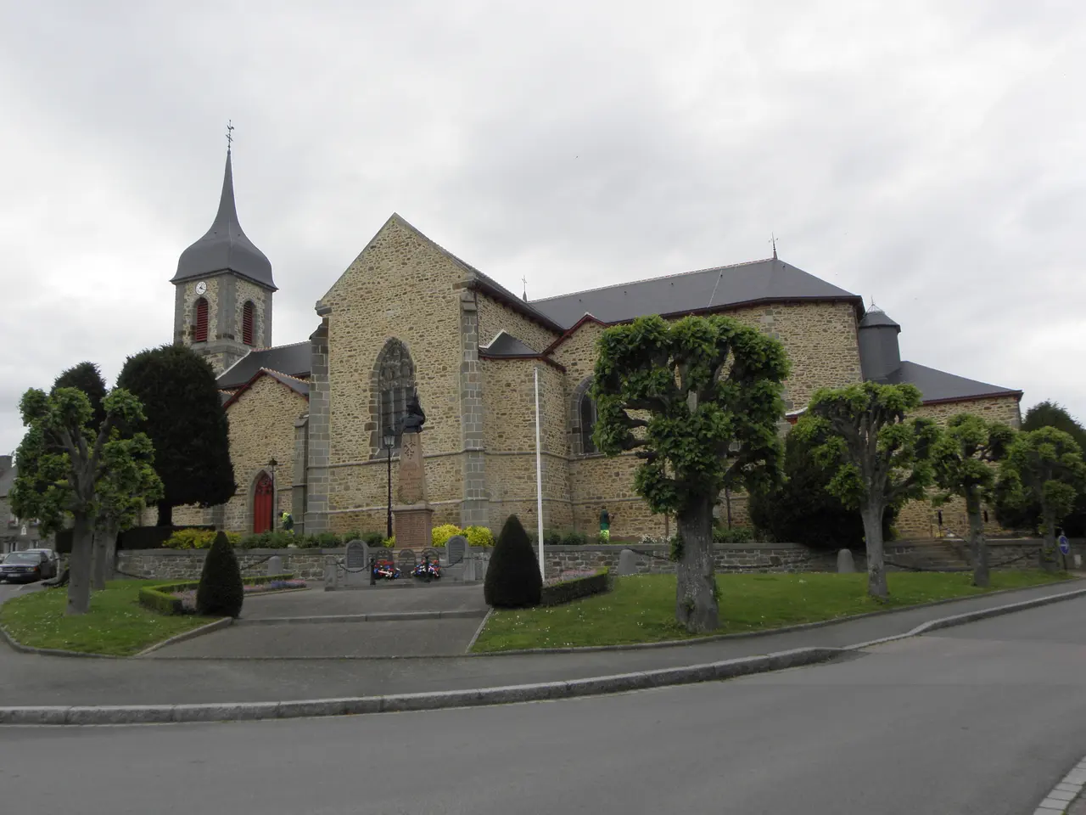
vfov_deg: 48.2
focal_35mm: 29
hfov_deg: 61.7
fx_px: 910
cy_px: 408
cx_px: 543
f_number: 5.6
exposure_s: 1/200
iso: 64
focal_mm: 5.16
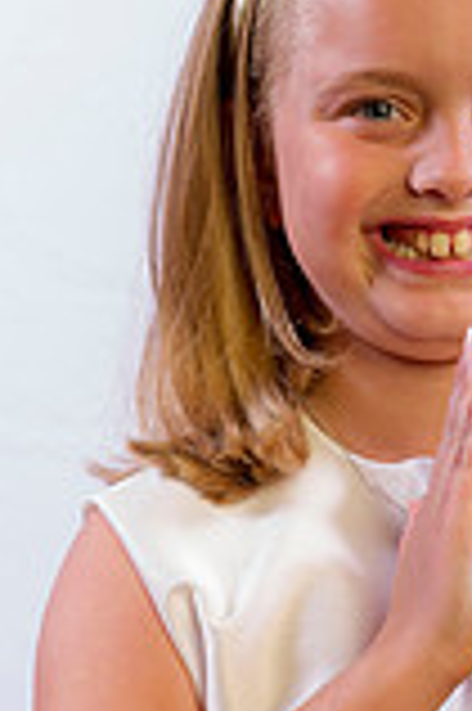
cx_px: 447
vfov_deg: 11.6
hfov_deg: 7.7
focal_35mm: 177
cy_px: 400
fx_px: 3488
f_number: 8
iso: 100
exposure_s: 1/200
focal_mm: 62
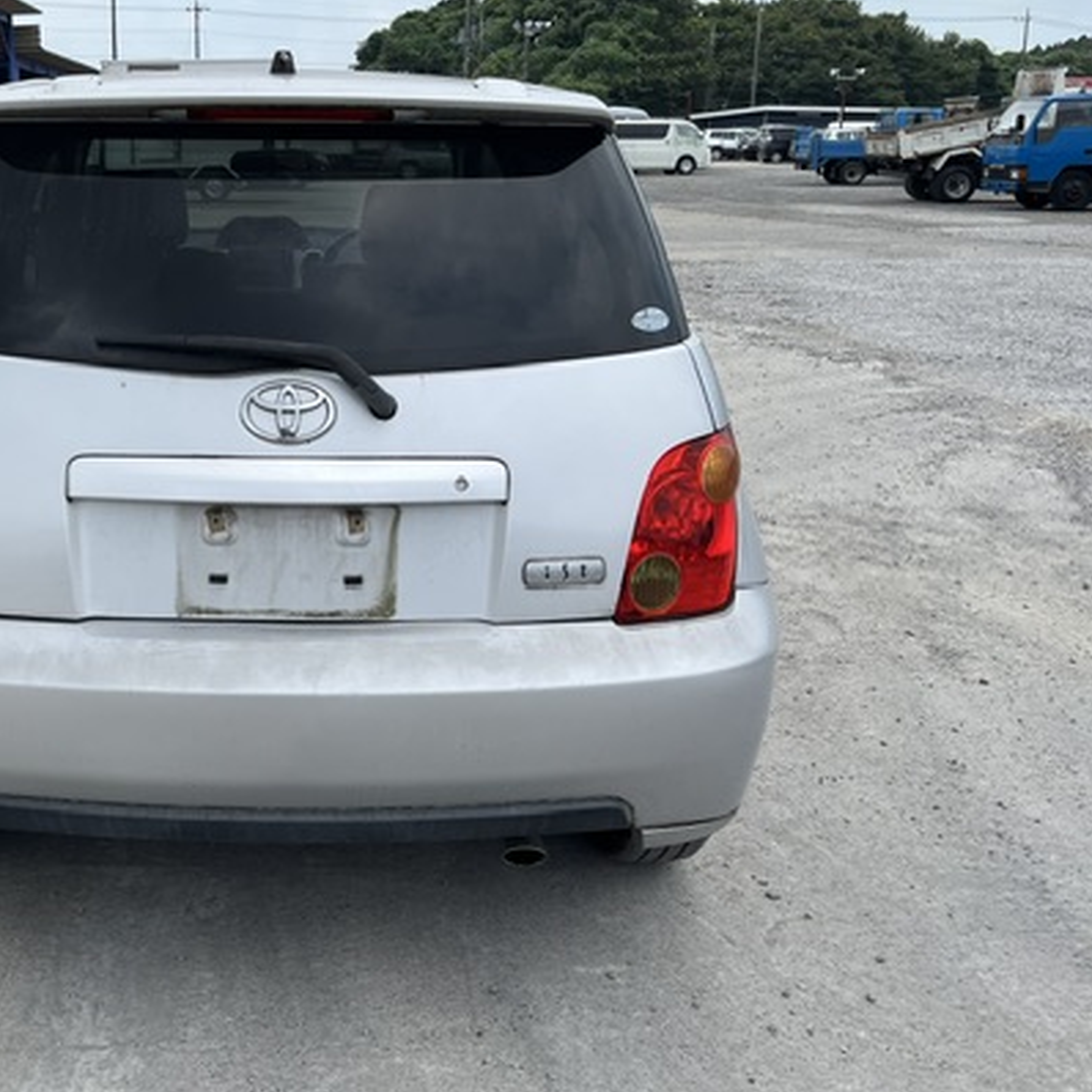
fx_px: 1321
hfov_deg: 43.3
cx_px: 258
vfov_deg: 44.8
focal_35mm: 37
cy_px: 477
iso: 50
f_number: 1.6
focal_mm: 5.1
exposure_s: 1/3215
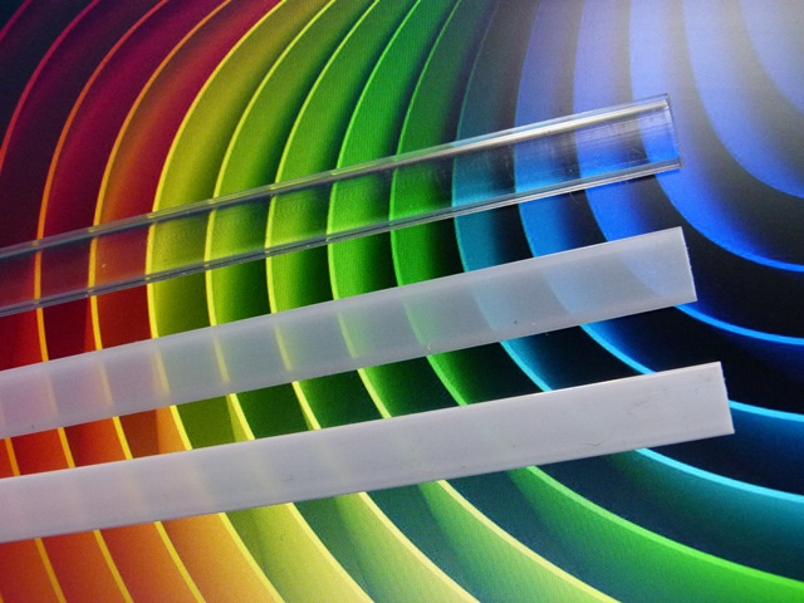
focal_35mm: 37
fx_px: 859
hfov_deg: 50.1
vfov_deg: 38.7
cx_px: 402
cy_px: 302
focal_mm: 6.7
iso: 400
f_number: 3.1
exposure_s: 1/25
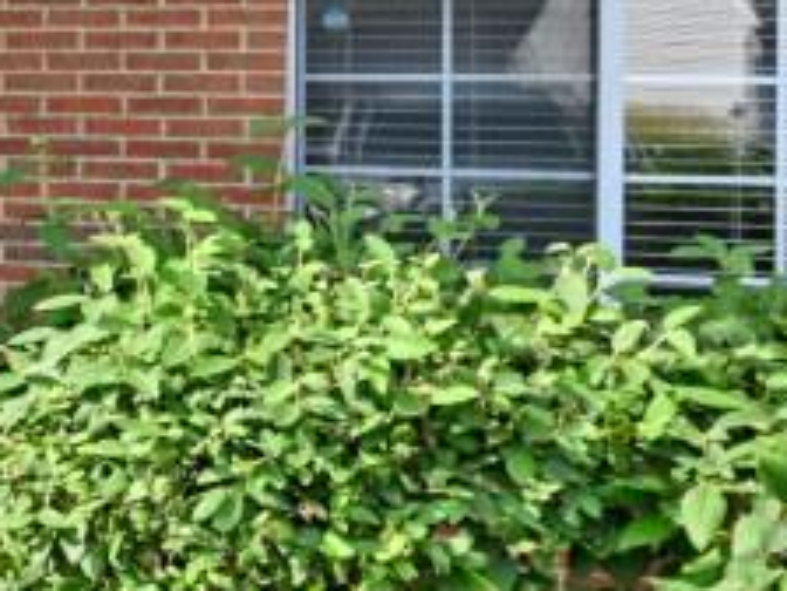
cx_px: -1051
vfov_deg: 16.2
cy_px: 56
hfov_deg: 14.7
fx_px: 2046
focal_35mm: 90
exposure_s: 1/320
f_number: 6.3
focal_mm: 14
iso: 100
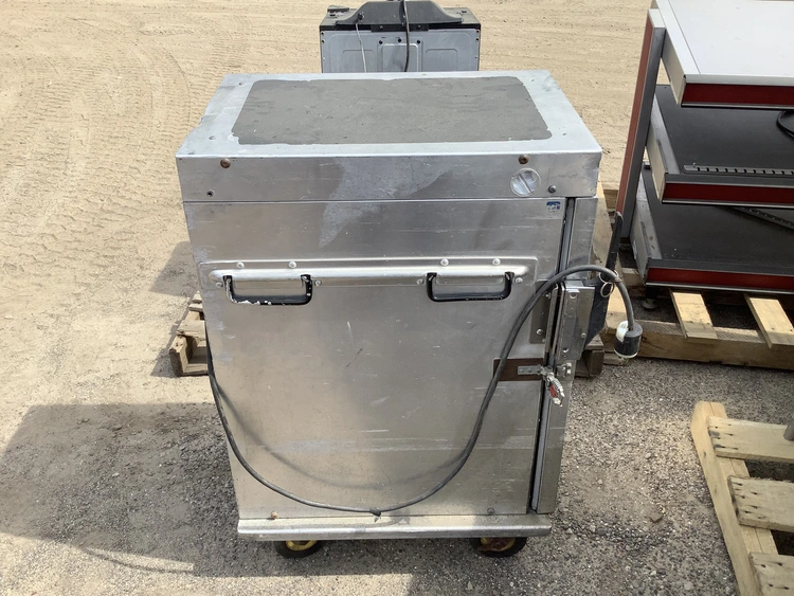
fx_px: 711
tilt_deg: -30.7
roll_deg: +0.6
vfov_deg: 45.5
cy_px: 298
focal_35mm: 31
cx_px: 397
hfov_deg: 58.3
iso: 25
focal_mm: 3.3
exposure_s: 1/994
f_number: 2.4
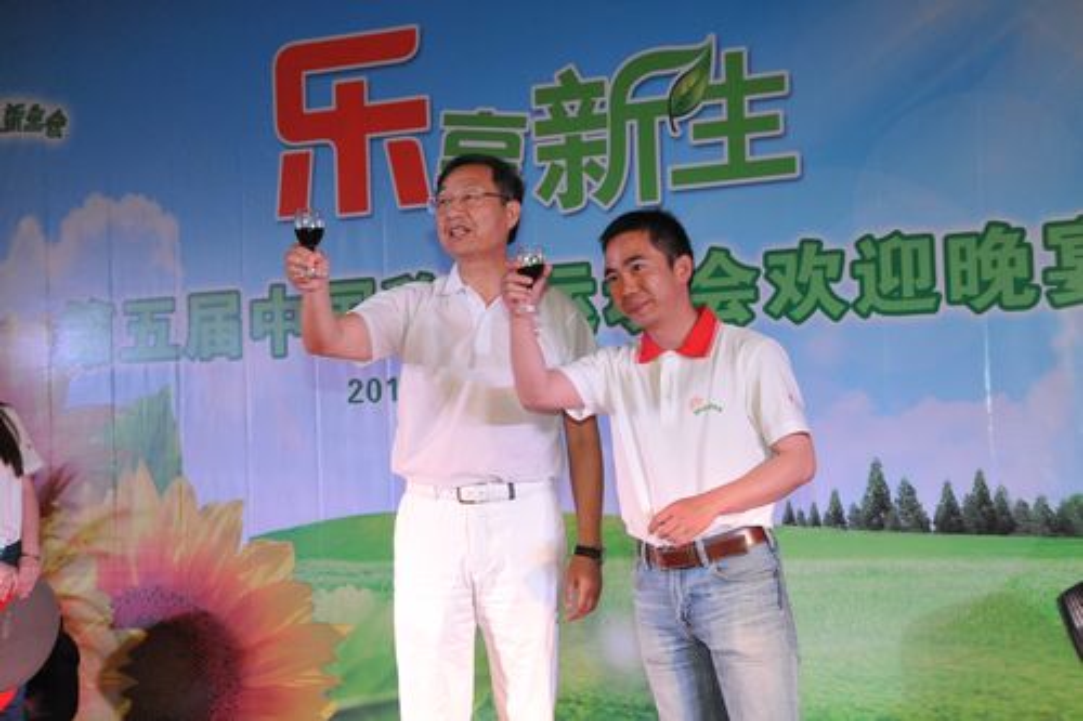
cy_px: 360
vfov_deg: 24.6
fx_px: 1654
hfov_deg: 36.3
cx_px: 542
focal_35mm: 55
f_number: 10
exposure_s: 1/125
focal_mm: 55
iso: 3200
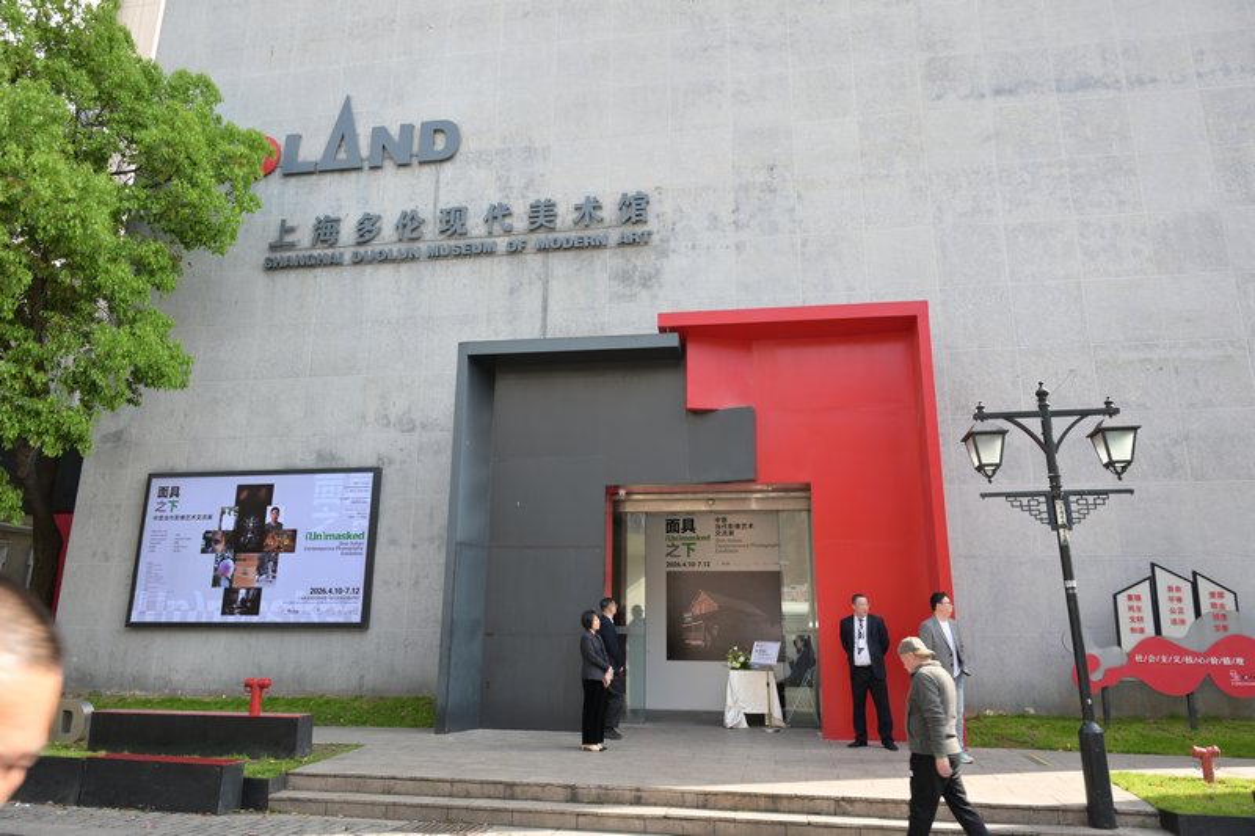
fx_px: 836
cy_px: 418
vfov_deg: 53.1
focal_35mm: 24
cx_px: 628
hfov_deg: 73.8
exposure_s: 1/100
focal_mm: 24
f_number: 6.3
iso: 100
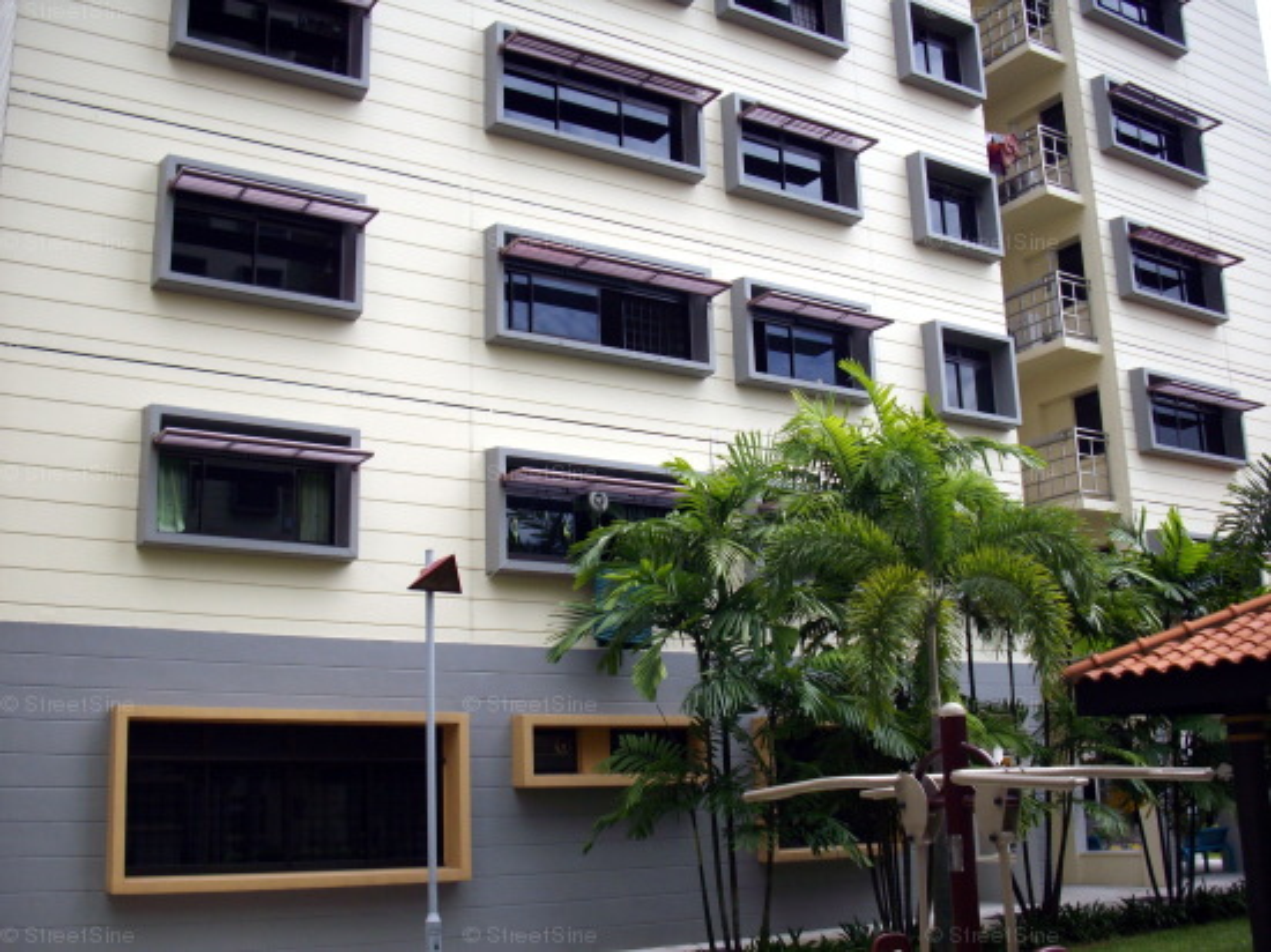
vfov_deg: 38.6
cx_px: 636
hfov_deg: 50.2
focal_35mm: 37
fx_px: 1358
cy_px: 476
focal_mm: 6.2
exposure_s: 1/160
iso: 80
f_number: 5.6
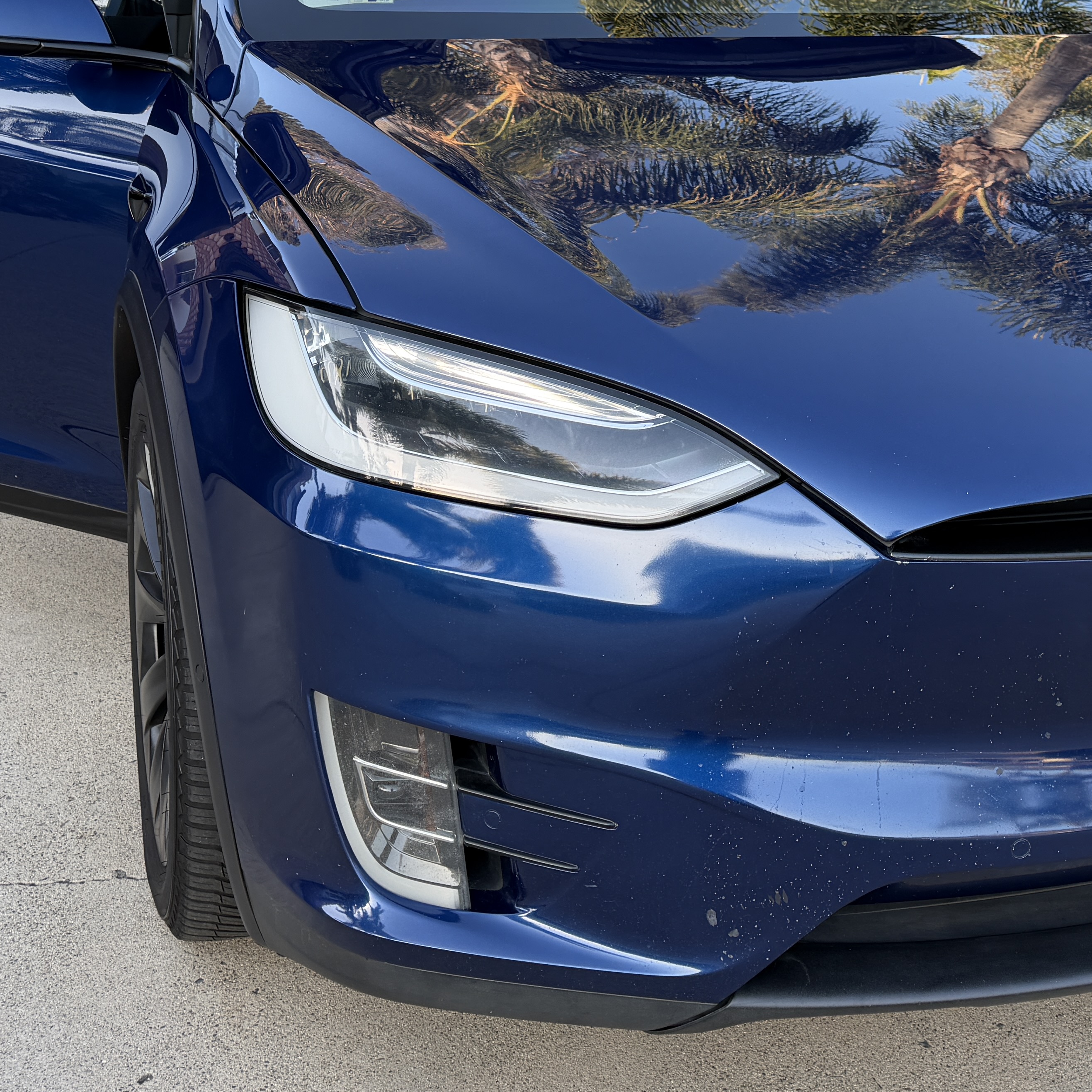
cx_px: 700
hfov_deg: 36.5
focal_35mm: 46
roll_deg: +1.0
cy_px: 223
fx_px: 1642
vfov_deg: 35.6
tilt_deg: -7.8
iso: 80
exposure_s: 1/268
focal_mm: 6.76
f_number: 1.78
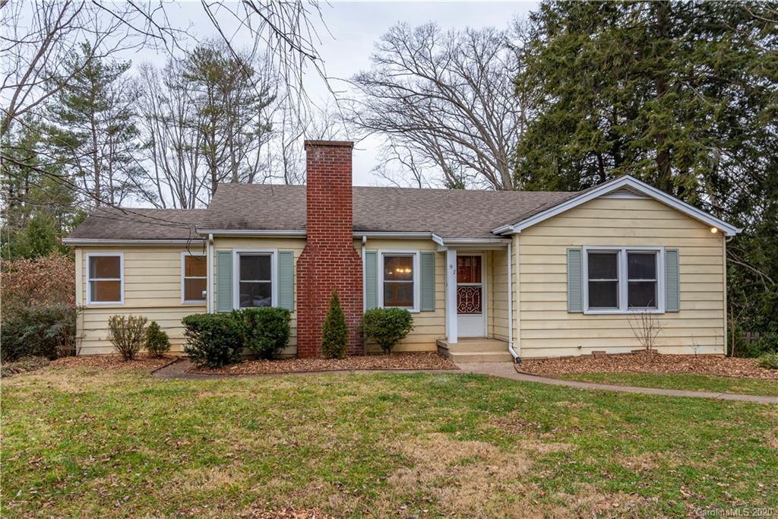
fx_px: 519
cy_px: 260
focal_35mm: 24
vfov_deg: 53.1
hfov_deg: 73.7
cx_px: 389
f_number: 7.1
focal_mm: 24
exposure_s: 1/60
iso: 320
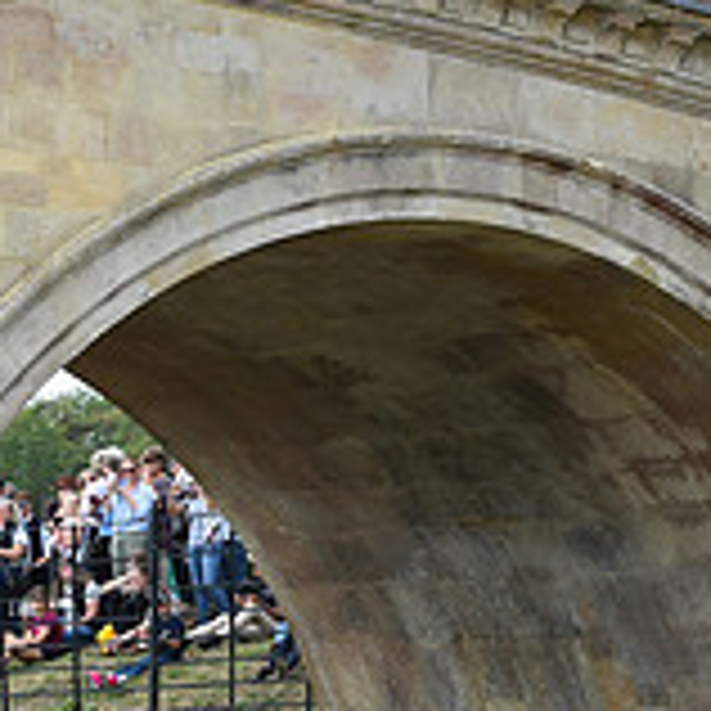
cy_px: 828
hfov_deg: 7.8
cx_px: 1246
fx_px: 5066
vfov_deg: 8.0
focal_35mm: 218
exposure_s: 1/1250
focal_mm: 70
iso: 560
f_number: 5.6
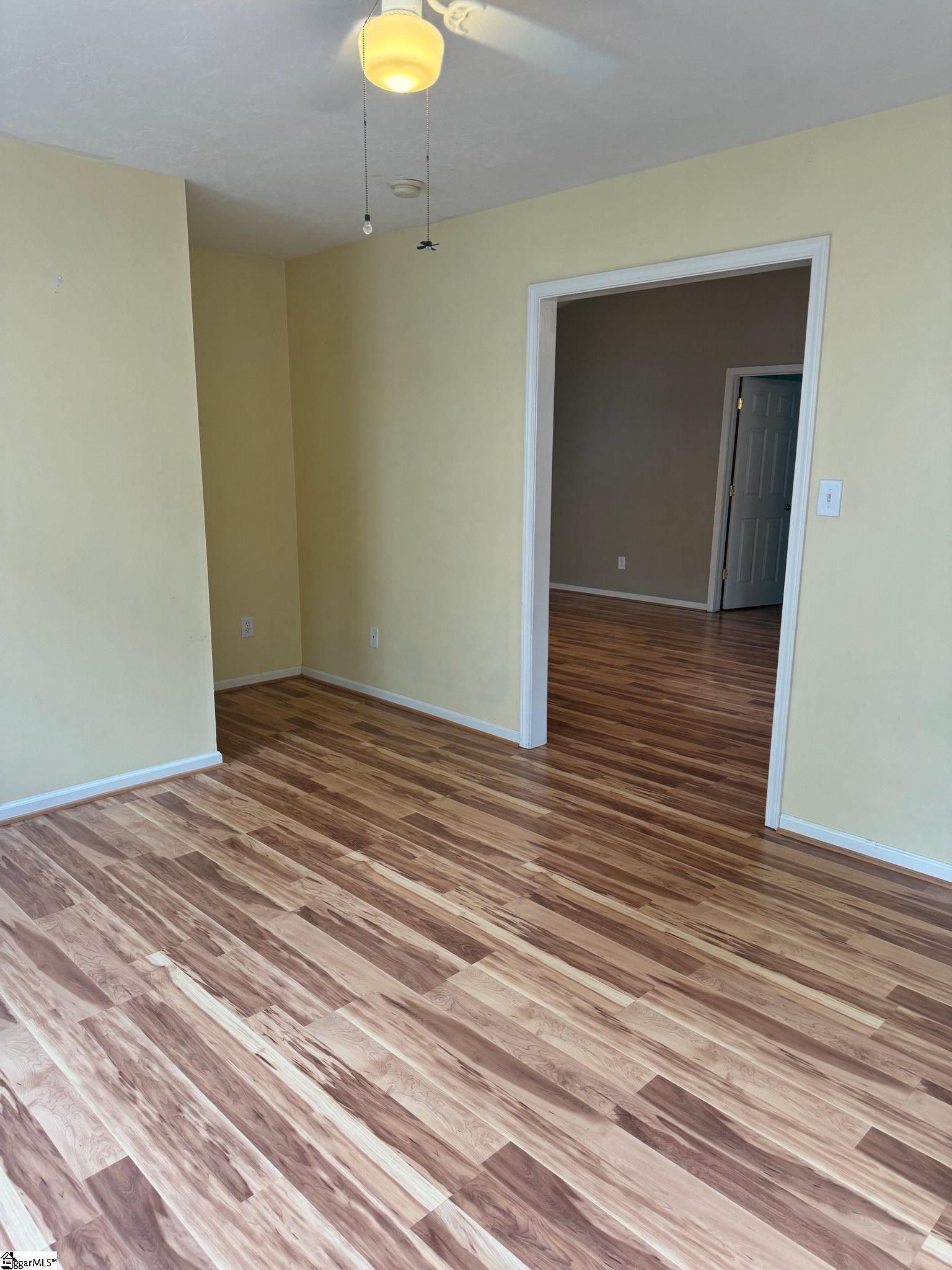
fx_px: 880
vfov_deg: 71.6
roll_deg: -0.6
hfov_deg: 56.8
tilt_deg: -12.3
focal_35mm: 24
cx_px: 476
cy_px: 635
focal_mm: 6.76
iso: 160
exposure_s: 1/120
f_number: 1.78
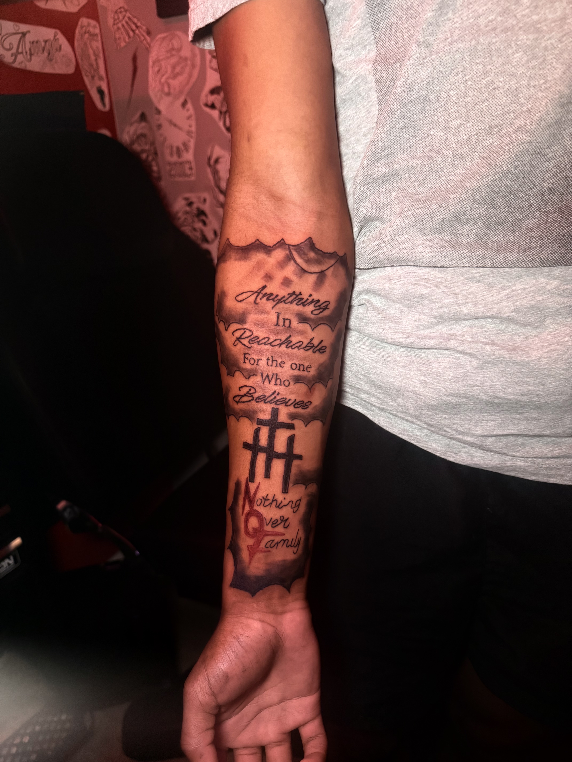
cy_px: 381
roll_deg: +3.3
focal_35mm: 24
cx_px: 286
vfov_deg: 71.6
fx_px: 529
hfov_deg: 56.8
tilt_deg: -22.0
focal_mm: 6.76
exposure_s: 1/31
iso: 800
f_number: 1.78
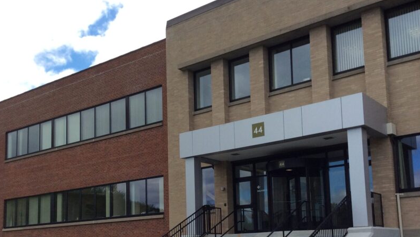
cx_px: 189
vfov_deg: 26.1
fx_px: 501
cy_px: 185
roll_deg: +3.3
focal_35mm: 45
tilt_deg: +7.2
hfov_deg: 45.4
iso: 32
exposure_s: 1/1040
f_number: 2.4
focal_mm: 3.3
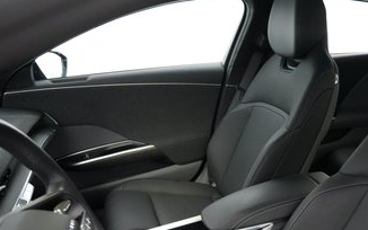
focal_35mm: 34
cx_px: 265
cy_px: 214
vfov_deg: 34.8
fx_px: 341
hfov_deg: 54.6
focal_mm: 17
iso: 12800
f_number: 2.8
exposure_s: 1/250
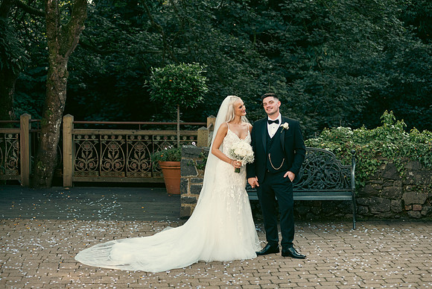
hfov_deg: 25.4
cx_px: 216
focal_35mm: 80
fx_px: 960
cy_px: 144
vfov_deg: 17.1
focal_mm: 80
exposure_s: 1/200
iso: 200
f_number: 3.5
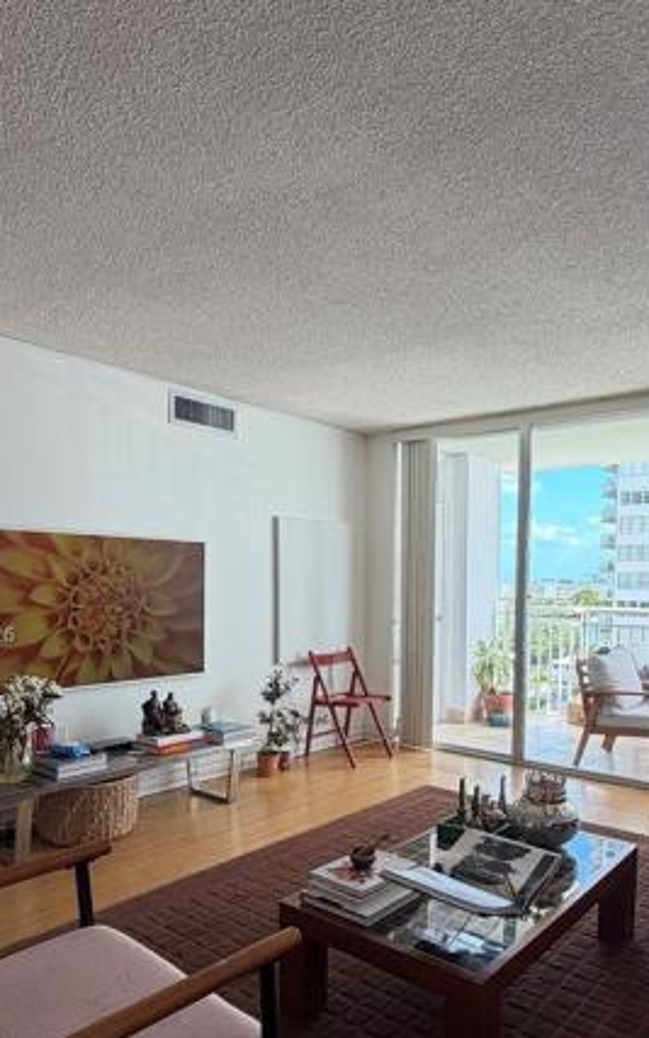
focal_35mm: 25
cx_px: 401
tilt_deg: -4.6
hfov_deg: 48.9
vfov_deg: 71.6
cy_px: 637
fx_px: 707
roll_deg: -1.1
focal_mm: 2.22
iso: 80
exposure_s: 1/120
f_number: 2.2
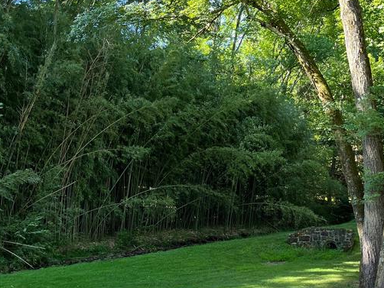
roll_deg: +1.1
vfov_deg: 27.0
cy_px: 233
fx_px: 588
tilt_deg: -4.8
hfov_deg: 35.0
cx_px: 310
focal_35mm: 53
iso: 50
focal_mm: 5.1
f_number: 1.6
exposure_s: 1/122
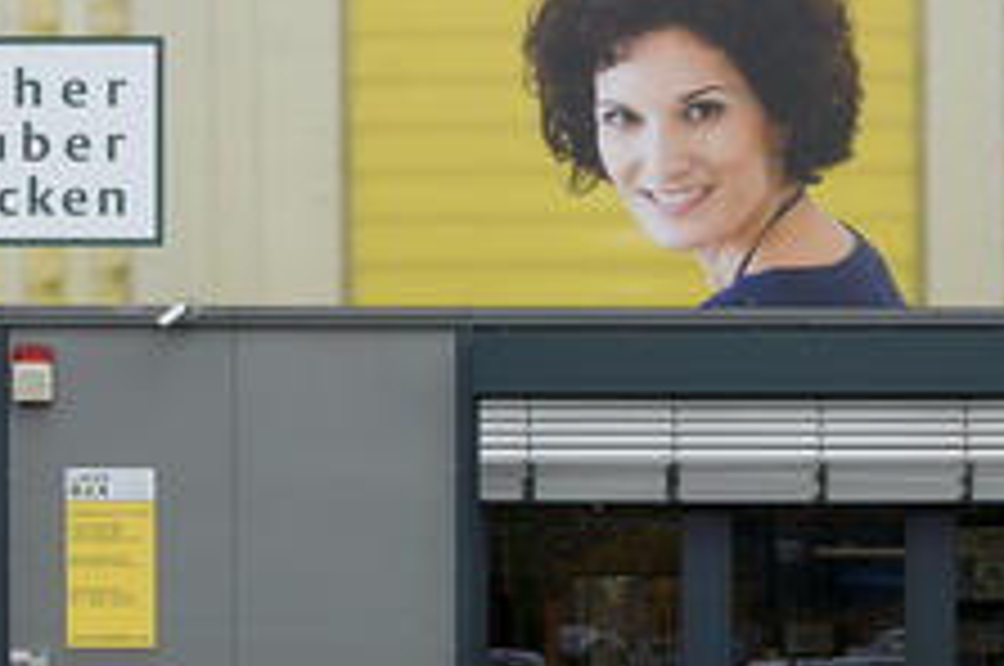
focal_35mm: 97
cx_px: 599
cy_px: 104
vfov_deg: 14.0
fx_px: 2701
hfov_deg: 21.0
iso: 100
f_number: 11
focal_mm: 24
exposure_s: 1/90
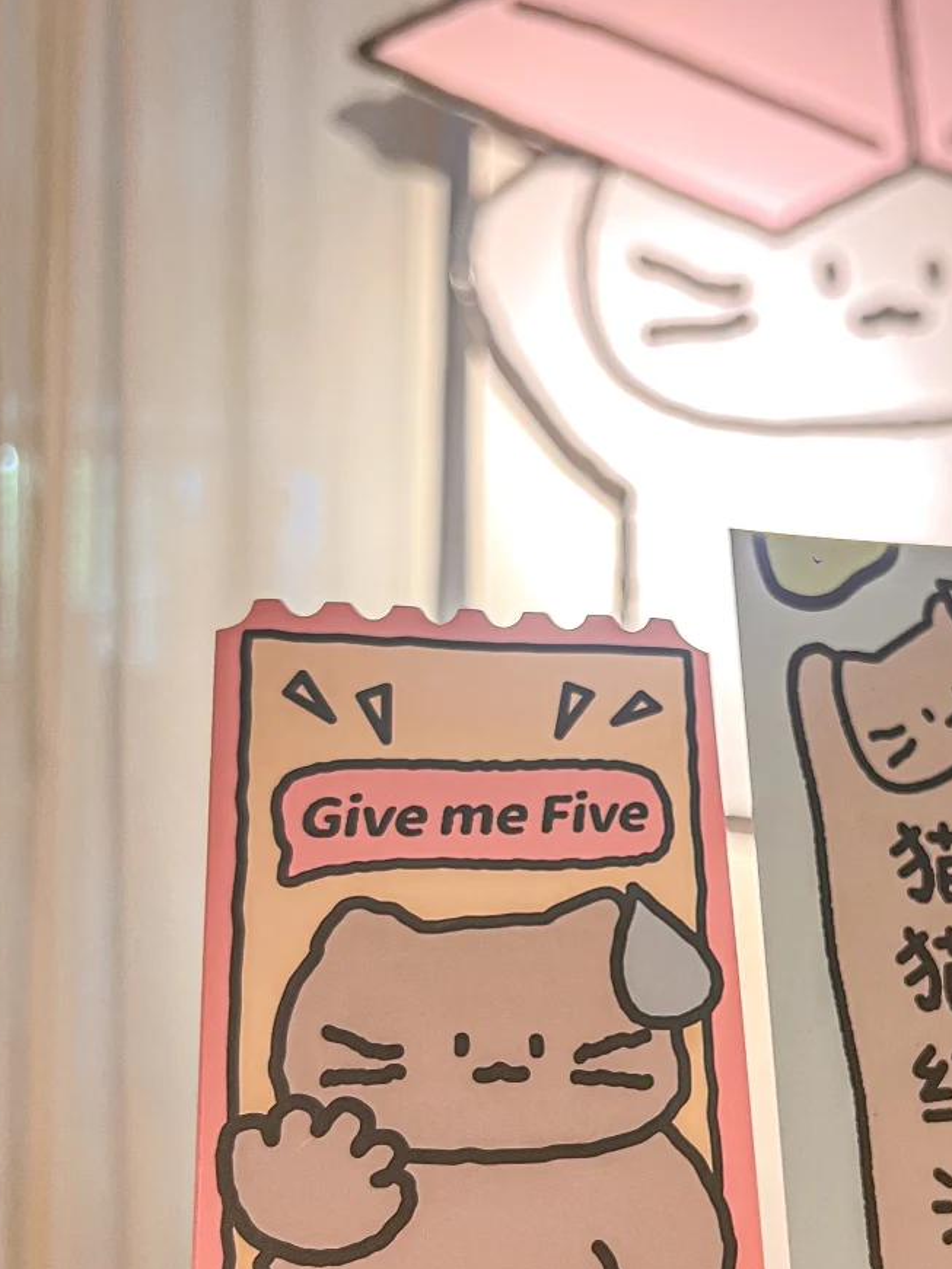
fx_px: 1577
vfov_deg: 43.4
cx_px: 717
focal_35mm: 43
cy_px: 809
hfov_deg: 32.9
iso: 200
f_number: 1.5
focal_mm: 5.7
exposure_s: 1/50
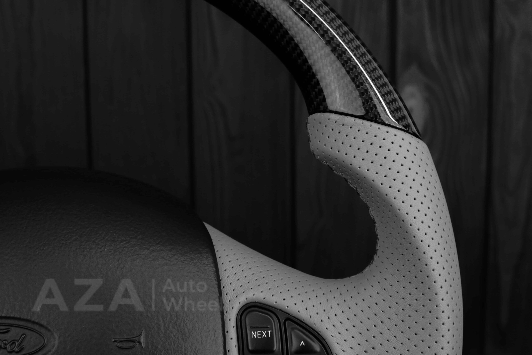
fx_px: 776
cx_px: 266
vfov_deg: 25.8
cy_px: 178
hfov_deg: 37.8
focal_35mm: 52
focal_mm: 35
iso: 500
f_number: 6.3
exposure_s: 1/125
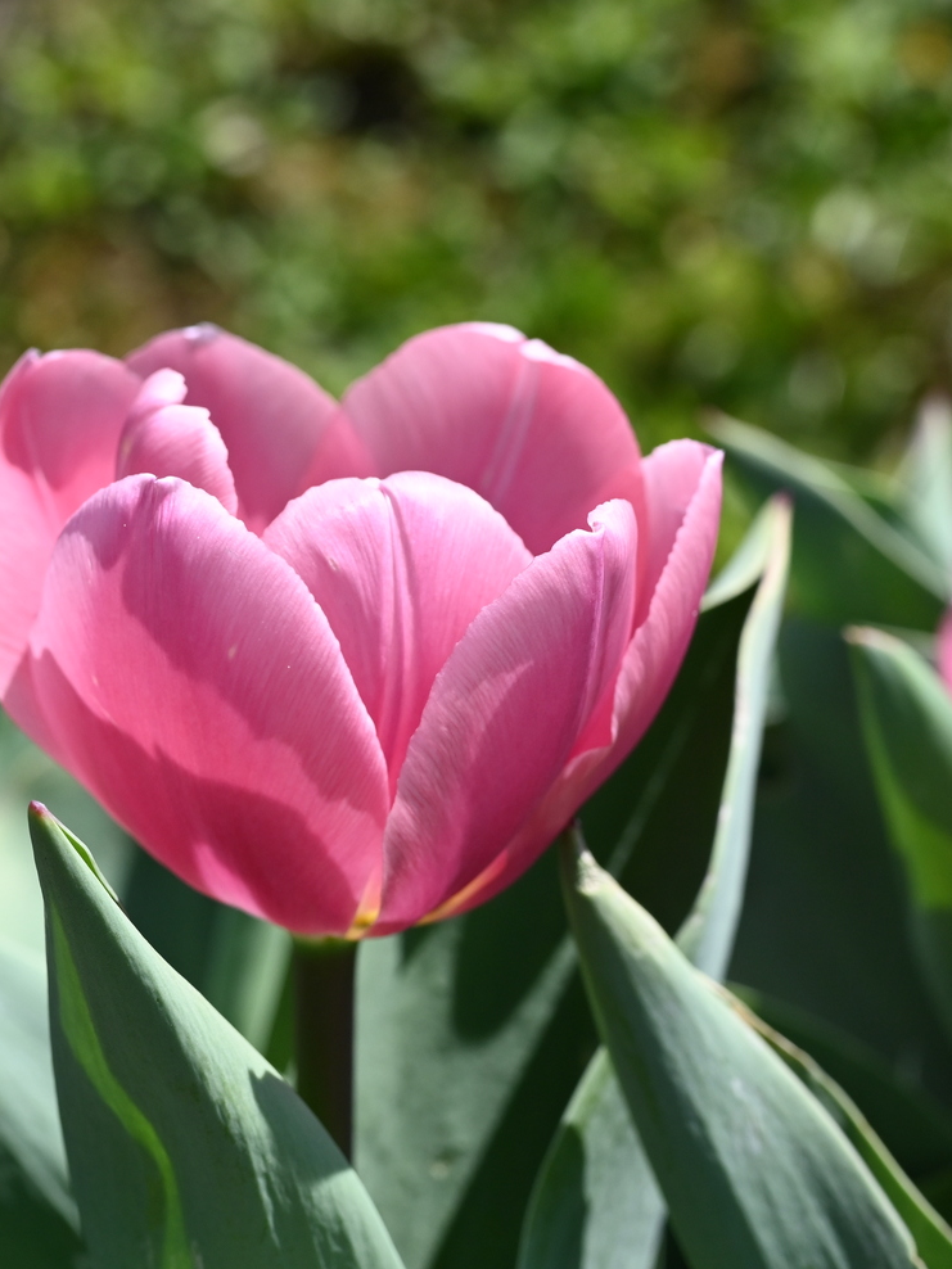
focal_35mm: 73
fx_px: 2677
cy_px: 628
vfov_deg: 26.7
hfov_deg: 20.1
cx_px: 321
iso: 640
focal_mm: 50
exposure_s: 1/1600
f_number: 8
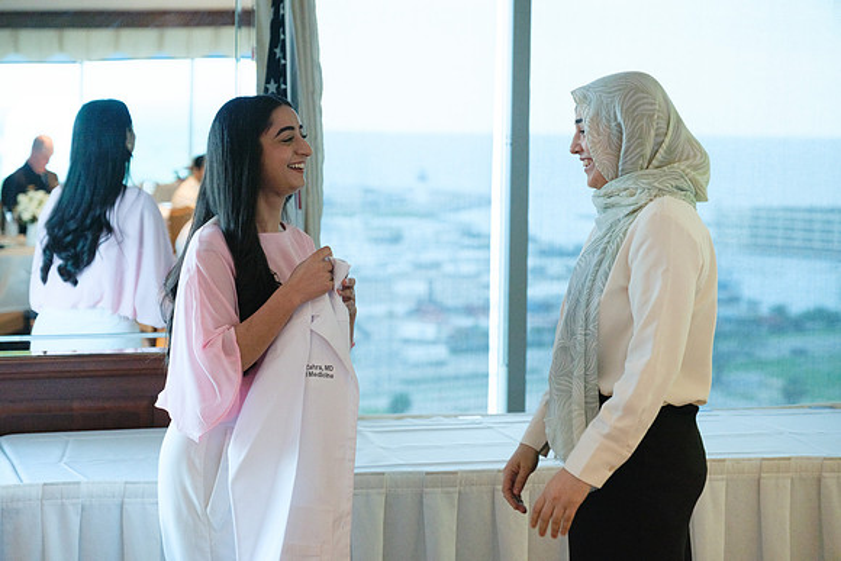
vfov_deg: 17.1
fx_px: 1869
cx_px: 420
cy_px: 280
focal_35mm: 80
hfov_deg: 25.4
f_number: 2.8
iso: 640
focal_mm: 53.3
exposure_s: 1/125
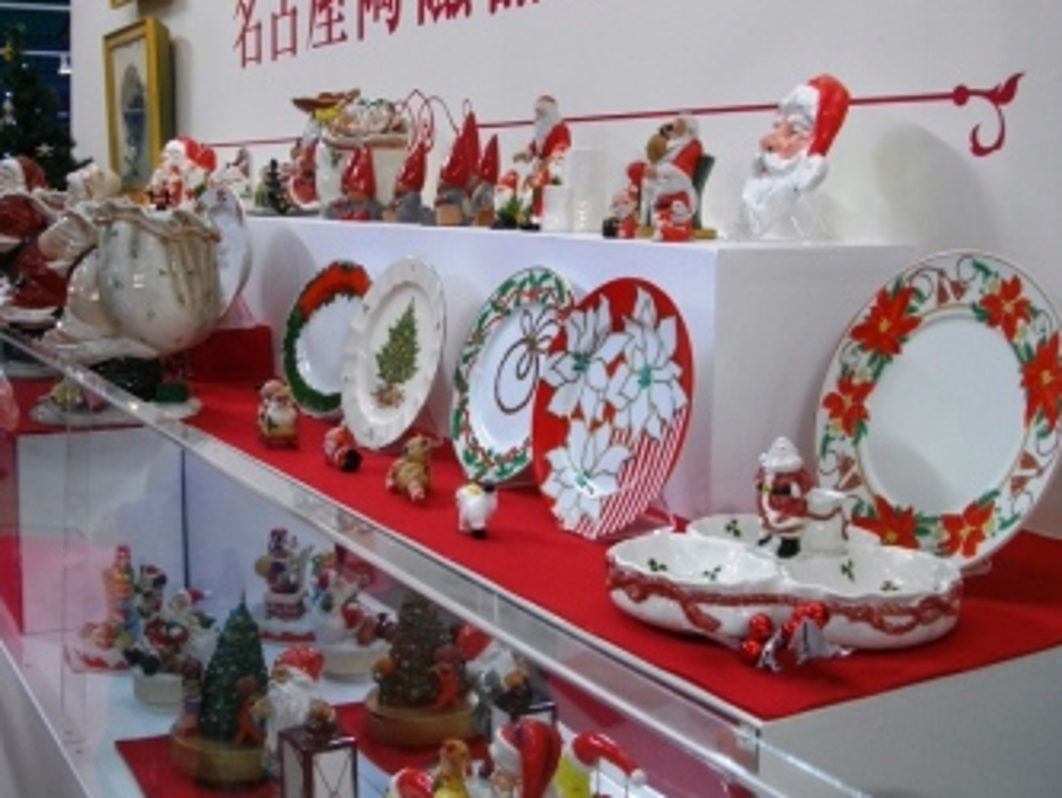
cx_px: 482
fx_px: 1320
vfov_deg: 33.5
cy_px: 316
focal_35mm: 43
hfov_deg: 43.8
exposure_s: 1/125
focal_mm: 5.7
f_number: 2.9
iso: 140
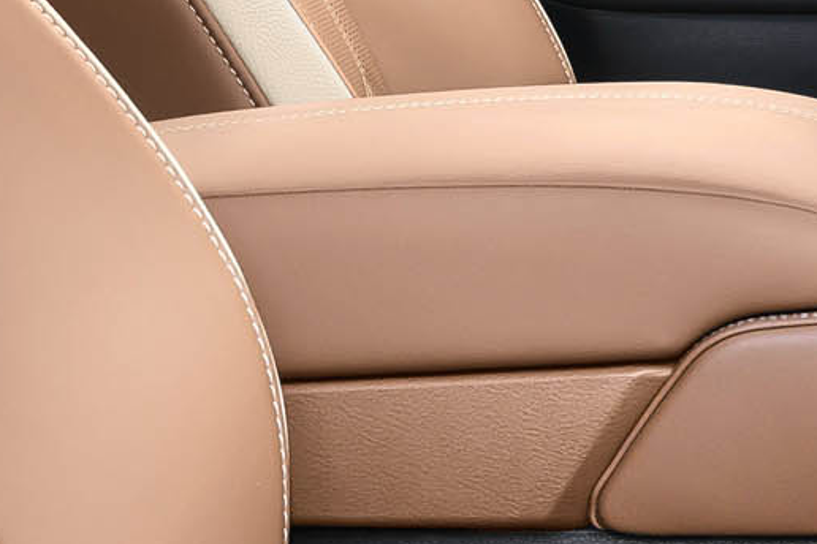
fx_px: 3699
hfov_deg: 12.2
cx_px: 1130
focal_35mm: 163
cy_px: -104
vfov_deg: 8.3
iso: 500
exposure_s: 1/4
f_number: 8
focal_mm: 24
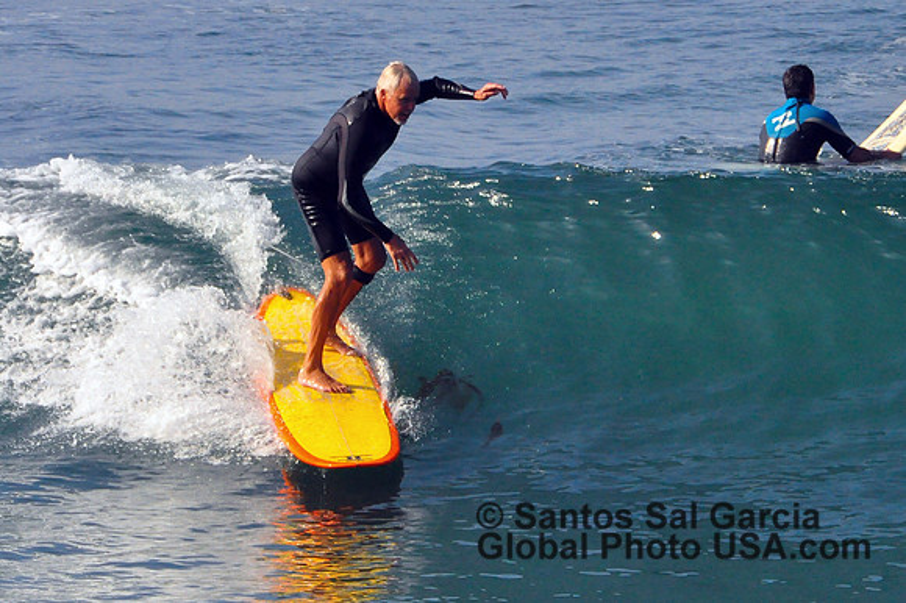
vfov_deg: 2.0
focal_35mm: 675
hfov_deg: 3.1
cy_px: 302
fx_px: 16977
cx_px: 453
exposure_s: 1/500
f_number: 20
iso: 1250
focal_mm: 450
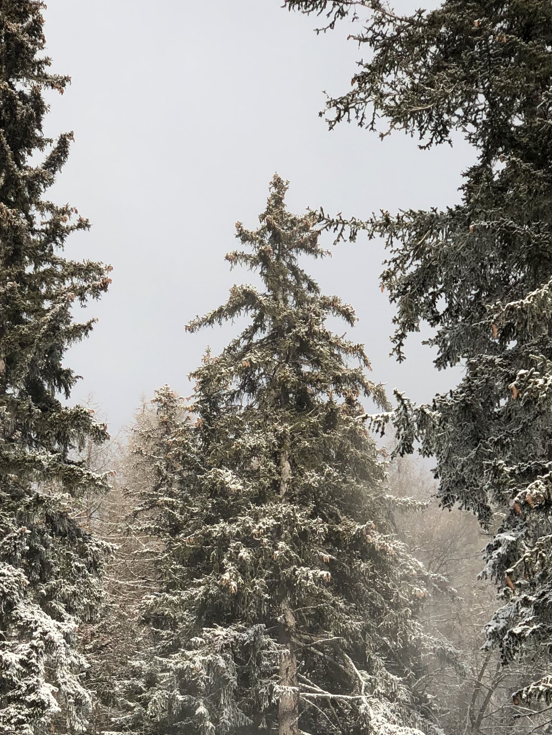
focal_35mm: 102
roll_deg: +2.1
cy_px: 642
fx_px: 2169
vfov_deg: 19.0
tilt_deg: +23.8
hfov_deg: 14.5
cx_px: 198
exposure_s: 1/2088
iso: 16
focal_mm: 6
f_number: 2.4
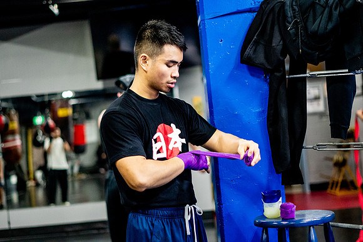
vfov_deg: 18.2
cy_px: 121
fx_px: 756
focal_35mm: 75
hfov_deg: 27.0
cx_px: 182
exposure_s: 1/500
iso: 5000
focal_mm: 50
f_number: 1.8
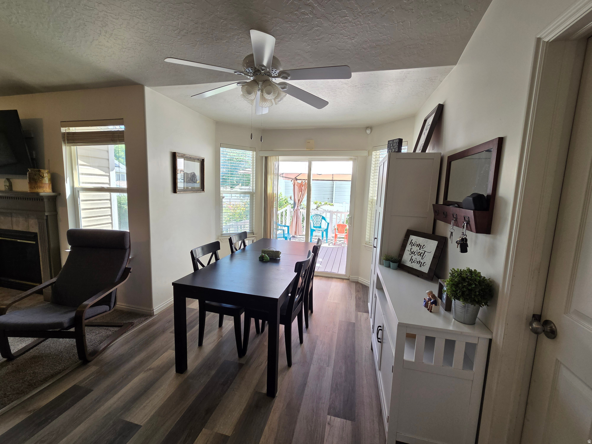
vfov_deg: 89.9
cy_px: 222
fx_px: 222
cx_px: 296
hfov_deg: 106.2
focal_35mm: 13
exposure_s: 1/120
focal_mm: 2.2
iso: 50
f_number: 2.2
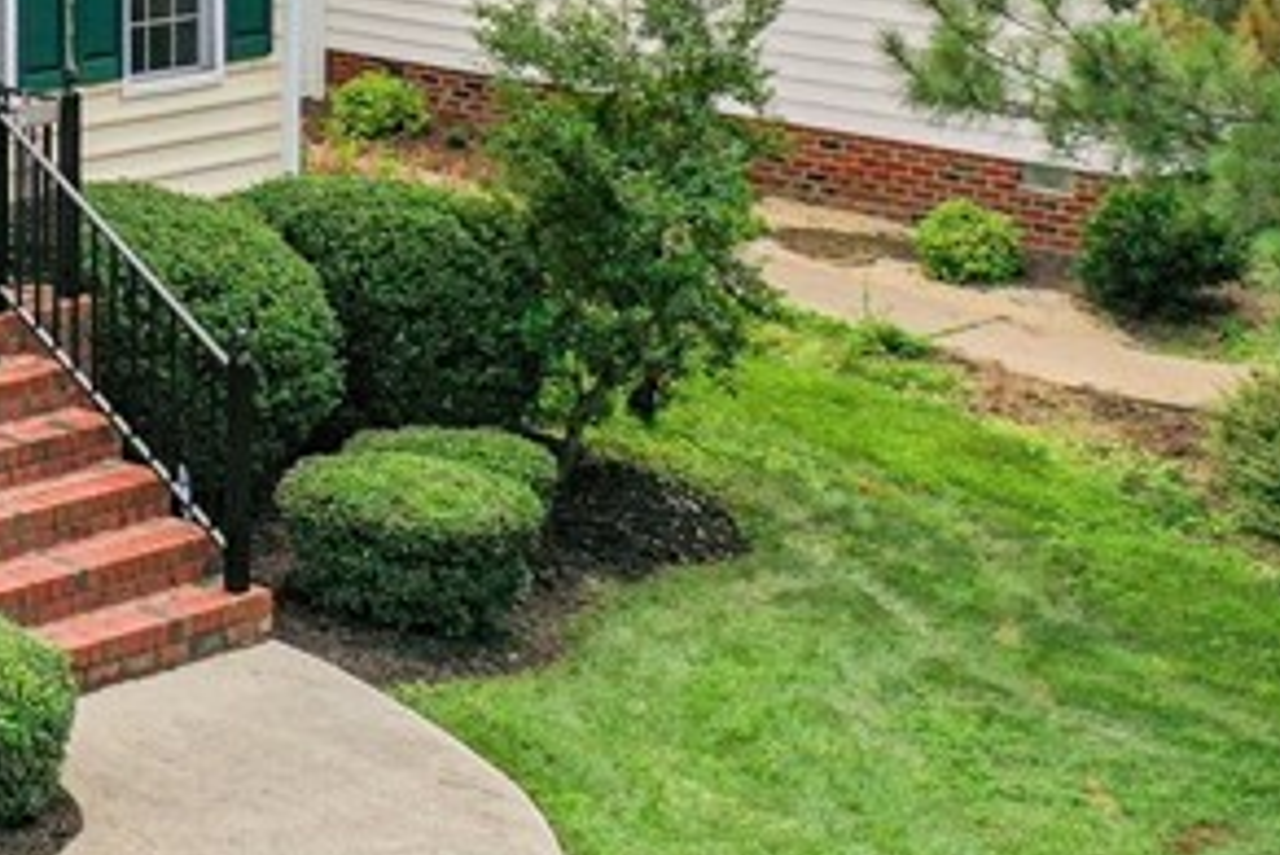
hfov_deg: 17.9
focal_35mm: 104
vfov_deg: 12.8
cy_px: -256
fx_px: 3699
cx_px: -548
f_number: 3.5
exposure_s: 1/60
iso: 100
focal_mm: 10.26
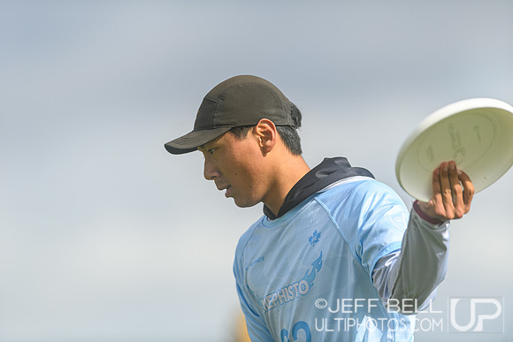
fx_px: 5701
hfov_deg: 5.2
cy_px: 171
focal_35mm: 400
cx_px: 256
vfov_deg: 3.4
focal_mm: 400
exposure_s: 1/1600
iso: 100
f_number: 3.2
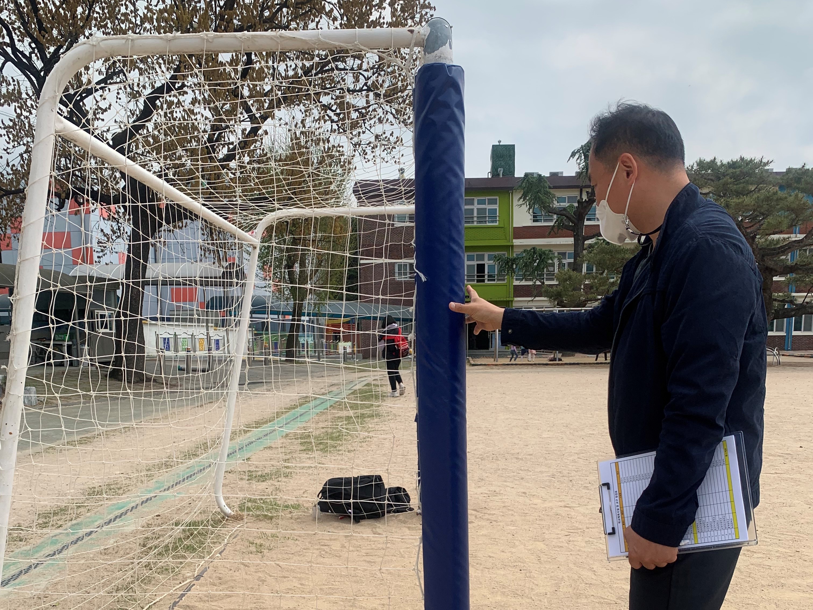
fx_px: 611
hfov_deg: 67.3
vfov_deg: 53.1
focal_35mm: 26
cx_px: 406
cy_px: 305
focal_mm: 4.25
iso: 25
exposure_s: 1/2915
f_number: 1.8
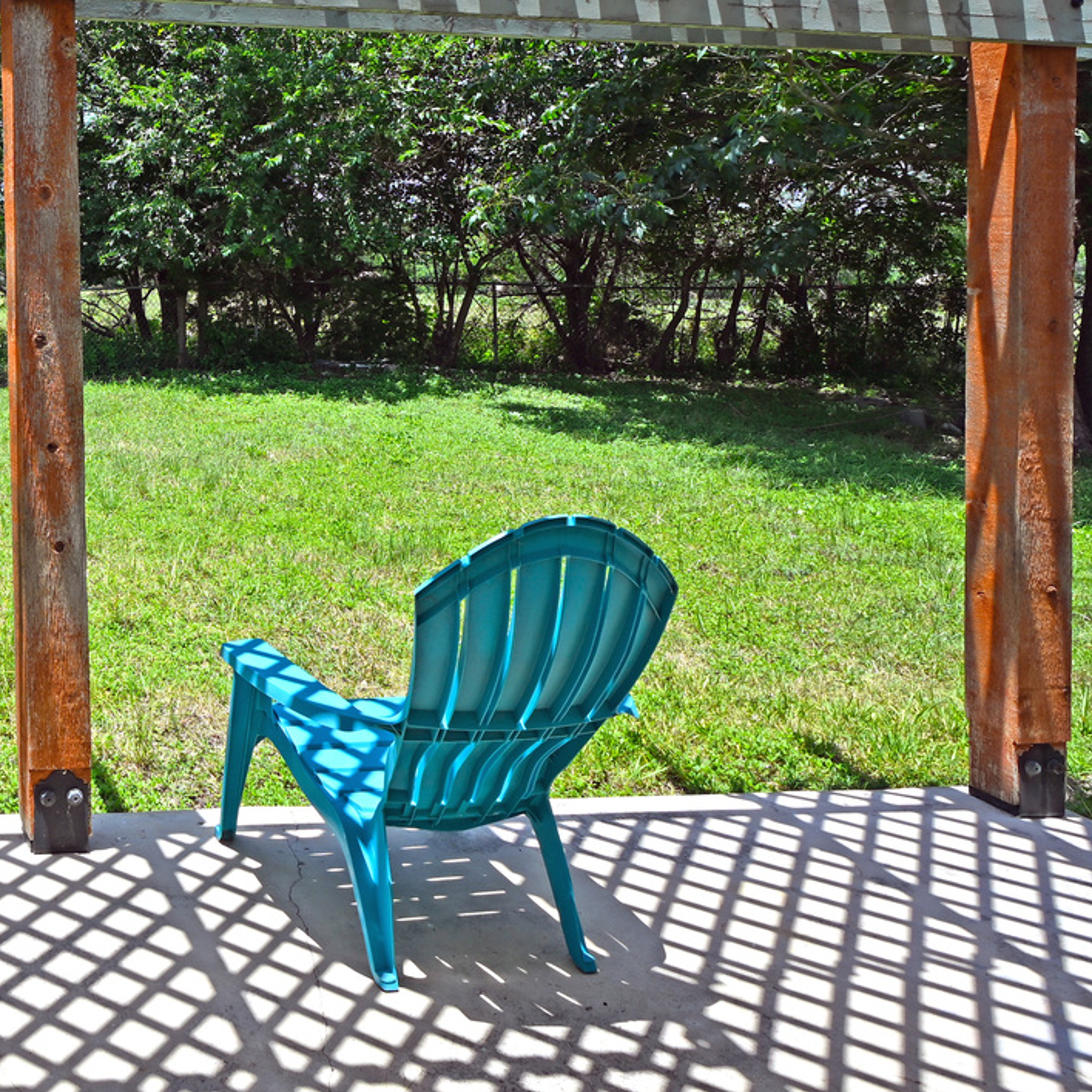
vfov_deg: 45.9
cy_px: 299
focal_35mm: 35
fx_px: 1249
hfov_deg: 39.9
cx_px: -59
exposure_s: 1/160
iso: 64
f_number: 6.3
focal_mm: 12
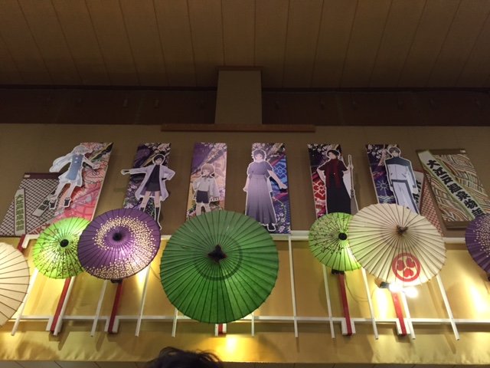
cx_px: 245
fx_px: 411
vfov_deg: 48.2
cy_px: 184
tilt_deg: +37.9
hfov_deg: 61.7
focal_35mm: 29
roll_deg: -0.1
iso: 160
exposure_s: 1/30
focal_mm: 4.15
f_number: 2.2
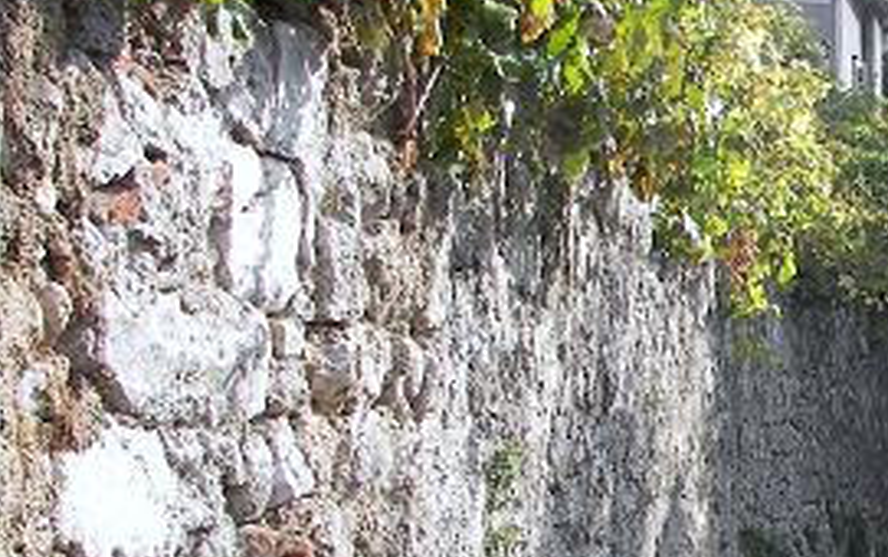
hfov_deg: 23.2
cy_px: 370
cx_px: 975
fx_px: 2035
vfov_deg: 15.6
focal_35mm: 84
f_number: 2.8
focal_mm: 6
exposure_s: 1/400
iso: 50
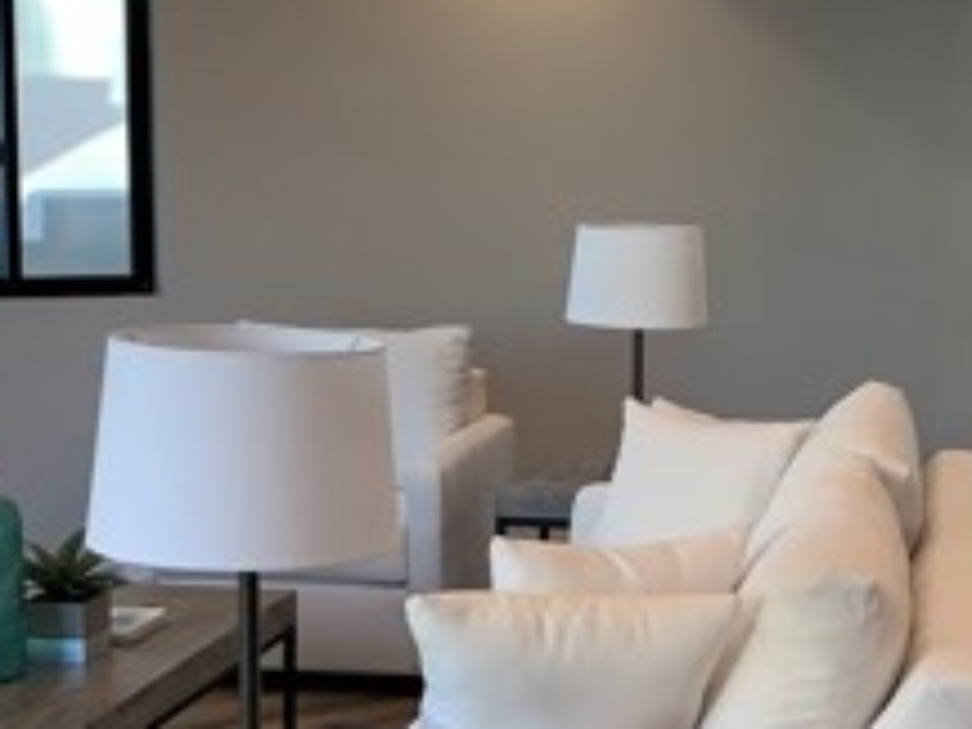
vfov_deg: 19.1
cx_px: 729
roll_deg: -1.8
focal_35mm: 77
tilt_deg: -9.1
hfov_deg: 25.0
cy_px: 482
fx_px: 2162
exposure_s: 1/120
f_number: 1.8
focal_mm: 4.25
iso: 25
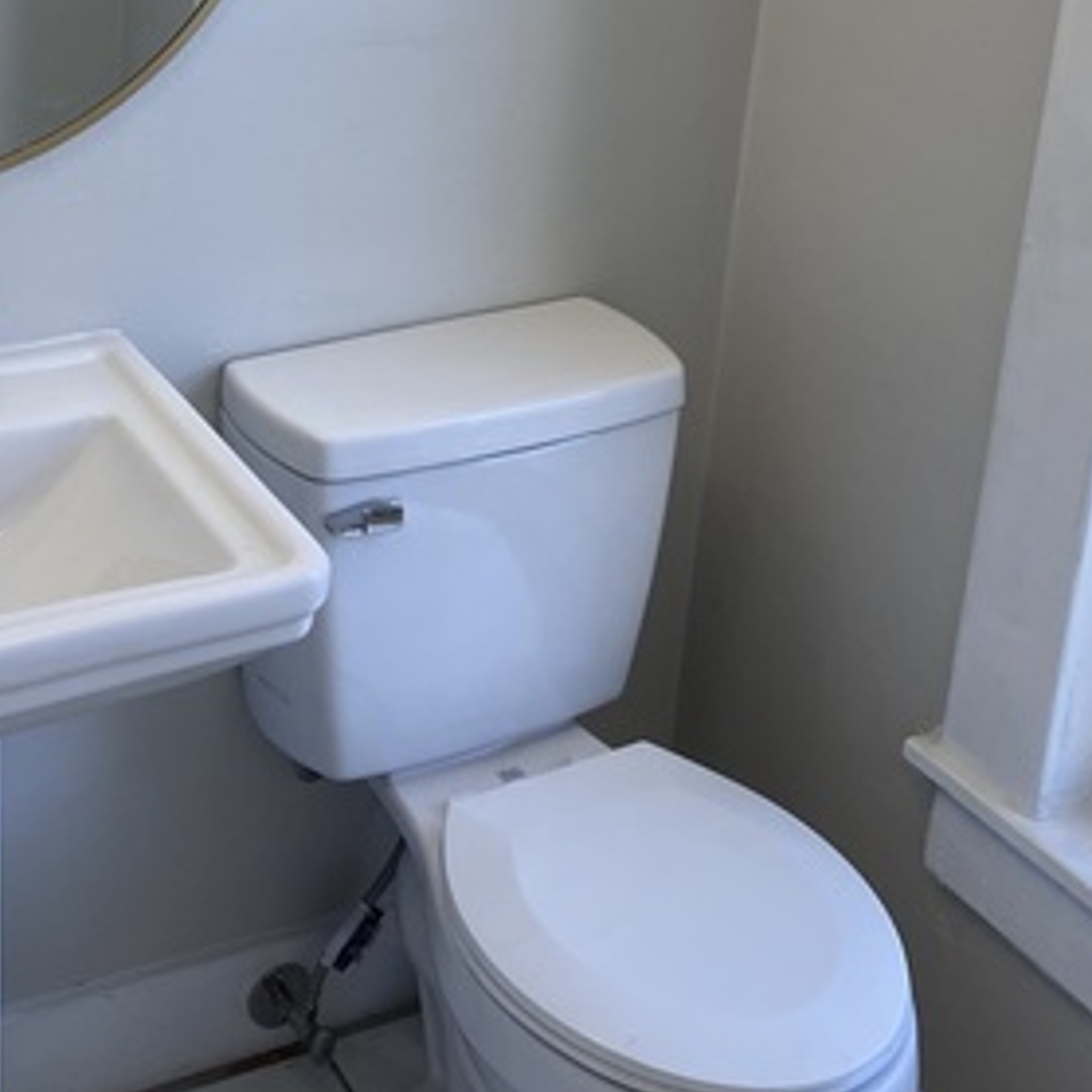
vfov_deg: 29.2
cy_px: 14
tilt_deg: -13.4
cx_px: 305
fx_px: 1963
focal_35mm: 55
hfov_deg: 30.7
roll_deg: -4.7
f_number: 1.8
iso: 40
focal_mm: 4.25
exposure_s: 1/120
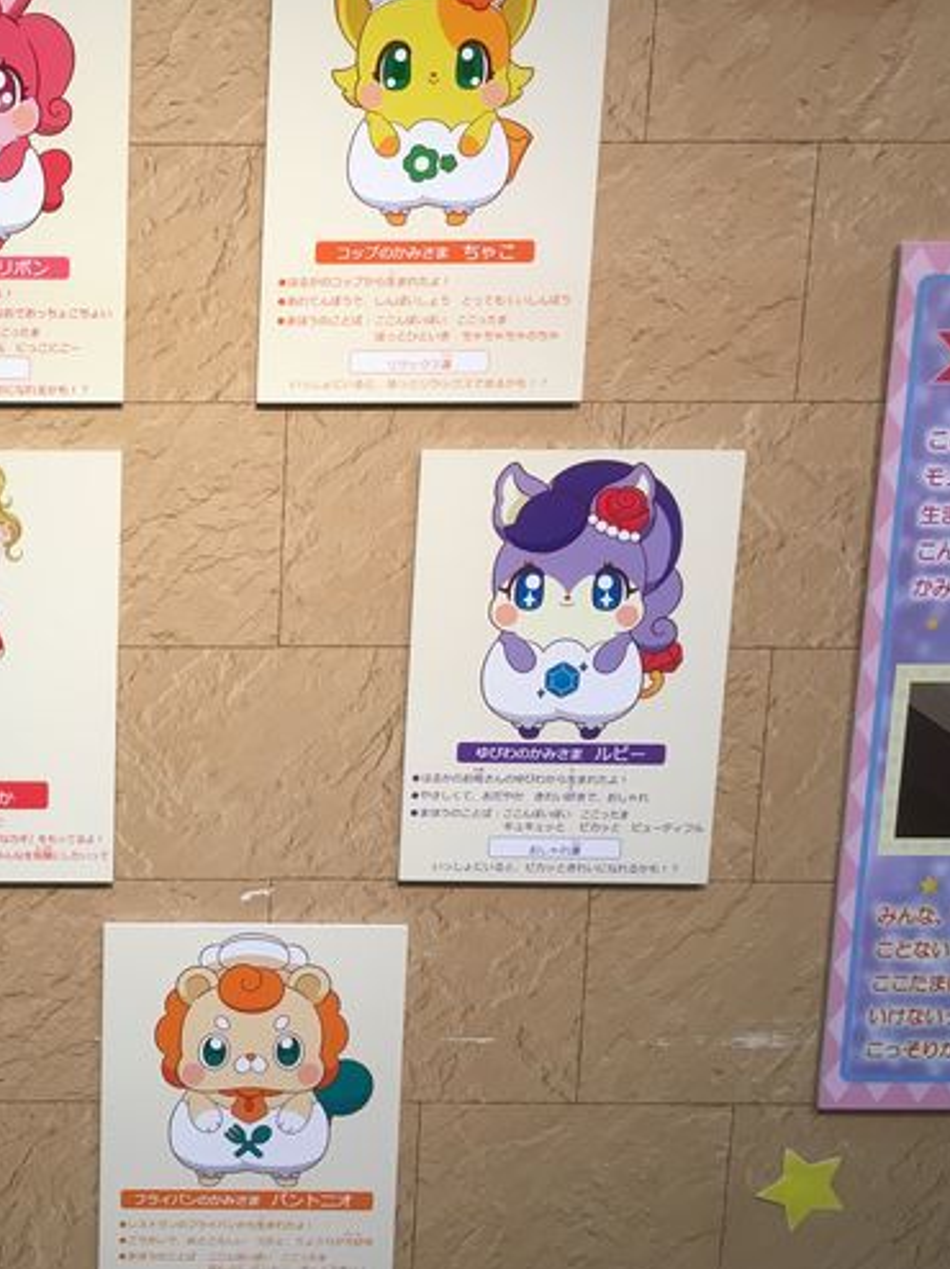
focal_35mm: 47
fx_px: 1721
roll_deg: -0.8
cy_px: 578
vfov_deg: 40.4
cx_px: -8
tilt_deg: -11.0
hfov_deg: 28.8
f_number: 2.2
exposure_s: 1/40
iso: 32
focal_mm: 4.15
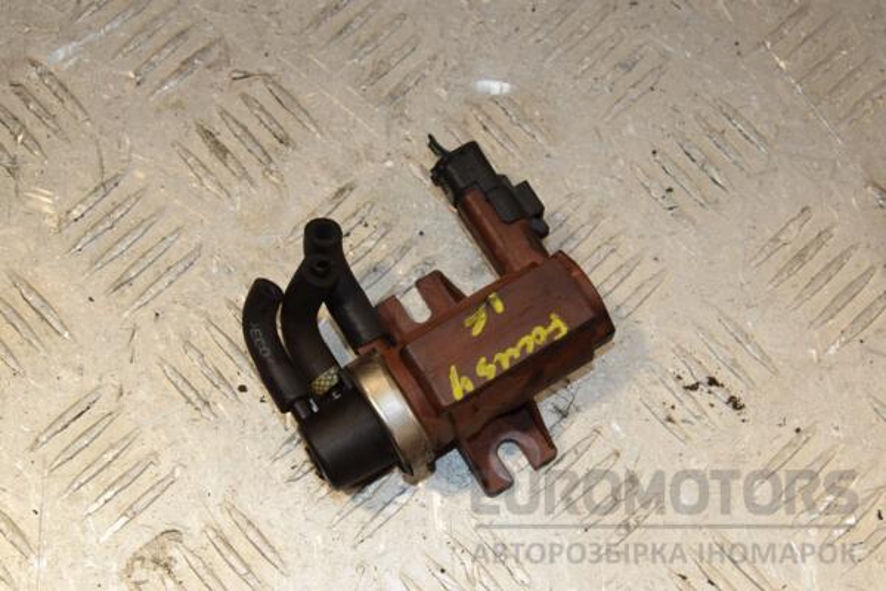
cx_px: 443
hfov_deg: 27.0
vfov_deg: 18.2
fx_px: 1846
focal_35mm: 75
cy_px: 296
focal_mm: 50
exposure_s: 1/200
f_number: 9
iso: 800
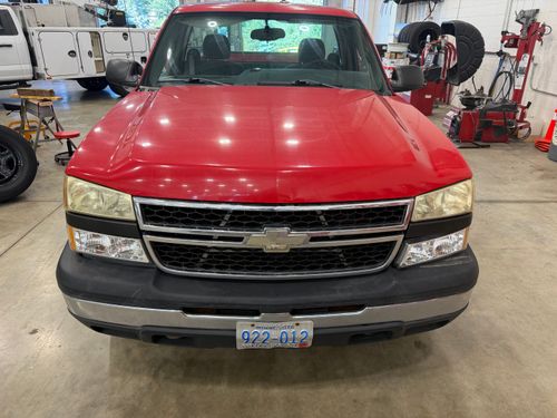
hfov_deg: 71.6
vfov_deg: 56.8
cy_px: 209
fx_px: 386
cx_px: 278
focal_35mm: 24
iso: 160
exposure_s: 1/121
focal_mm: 6.76
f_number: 1.78
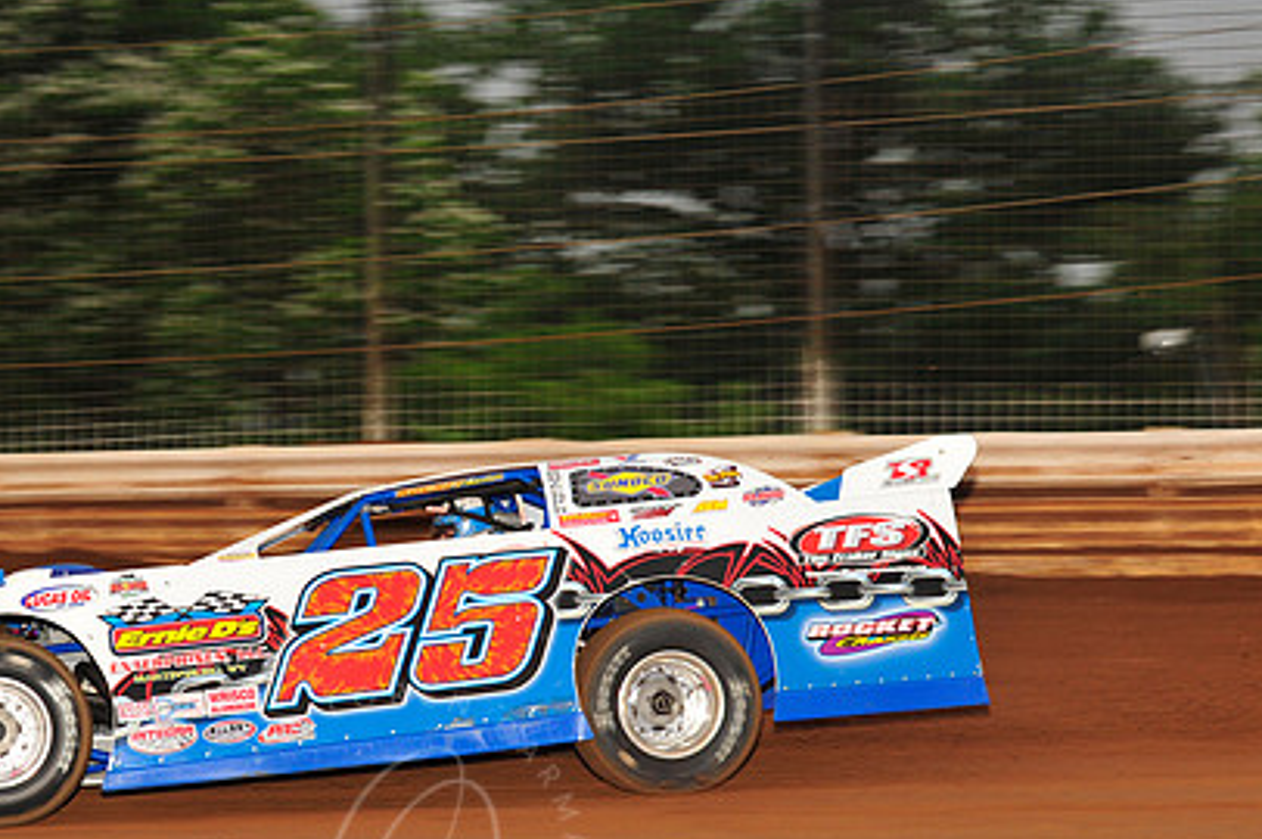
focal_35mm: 123
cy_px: 584
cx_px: 398
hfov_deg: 16.6
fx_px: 4308
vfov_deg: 11.1
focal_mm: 86
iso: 1000
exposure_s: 1/320
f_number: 8
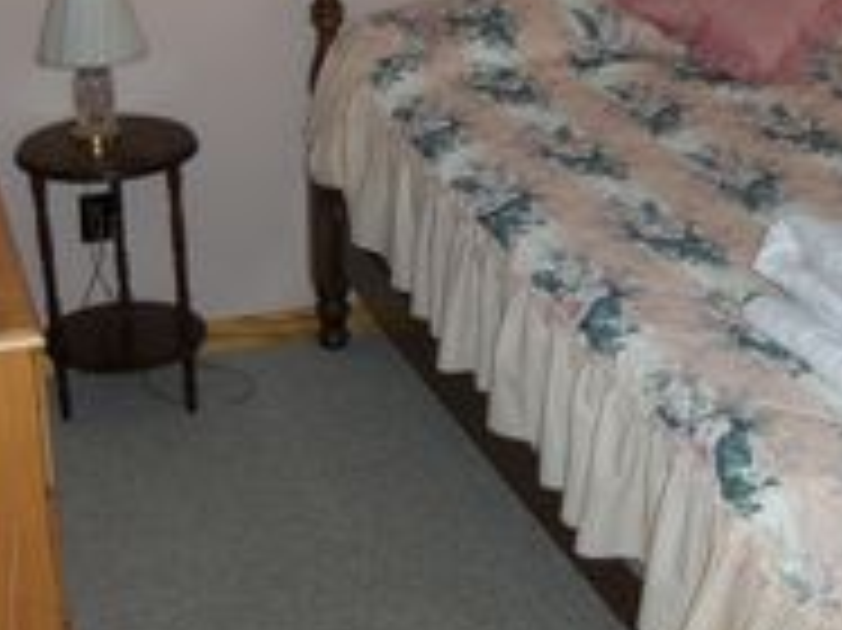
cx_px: 459
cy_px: 198
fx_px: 1677
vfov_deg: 21.2
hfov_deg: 28.2
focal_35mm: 69
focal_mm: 7.5
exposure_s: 1/60
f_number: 2.8
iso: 100
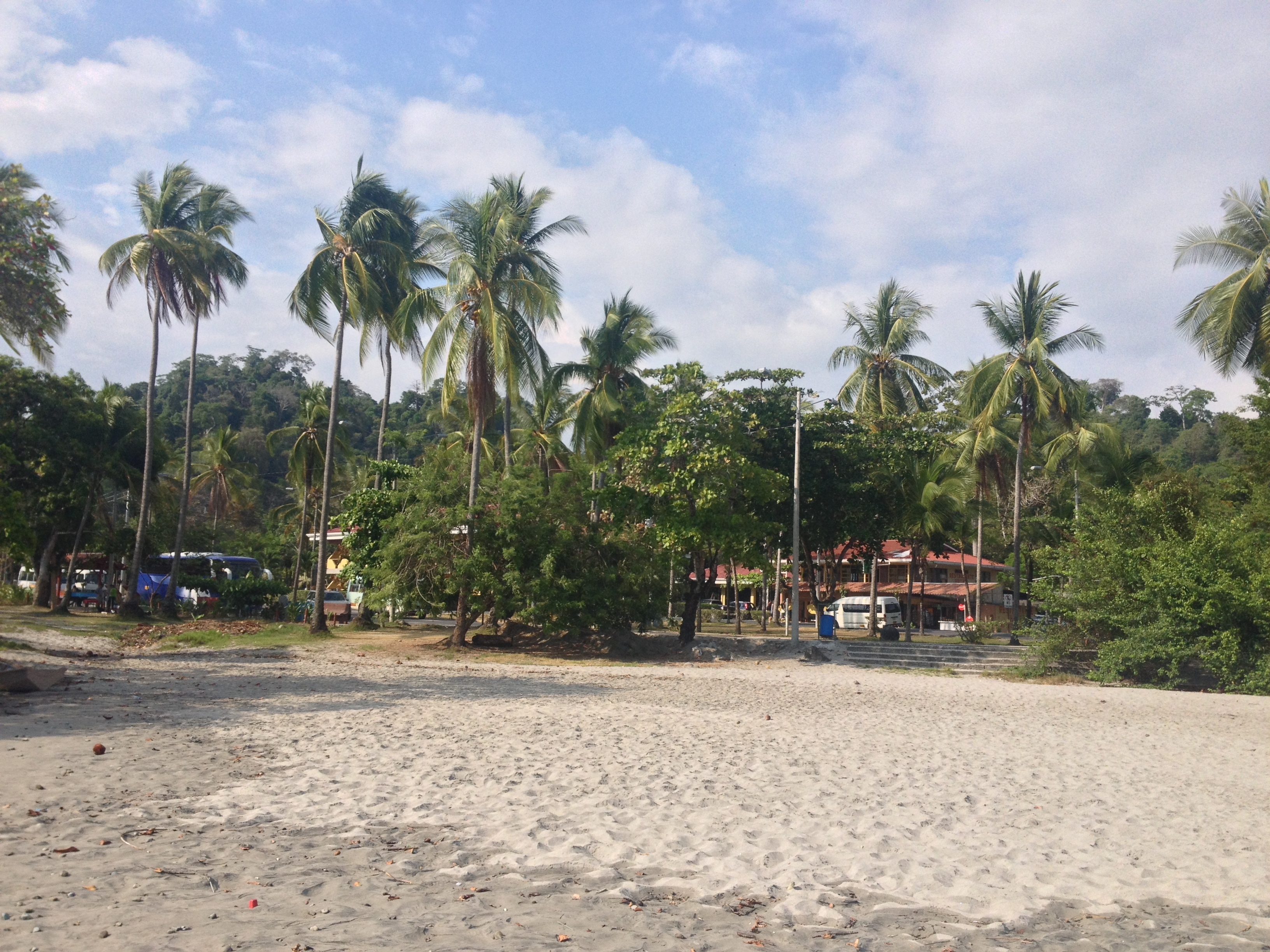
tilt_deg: +2.9
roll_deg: -1.7
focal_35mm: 35
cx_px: 635
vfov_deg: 40.7
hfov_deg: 52.6
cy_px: 476
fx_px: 1284
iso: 50
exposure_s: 1/1727
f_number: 2.4
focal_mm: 4.28
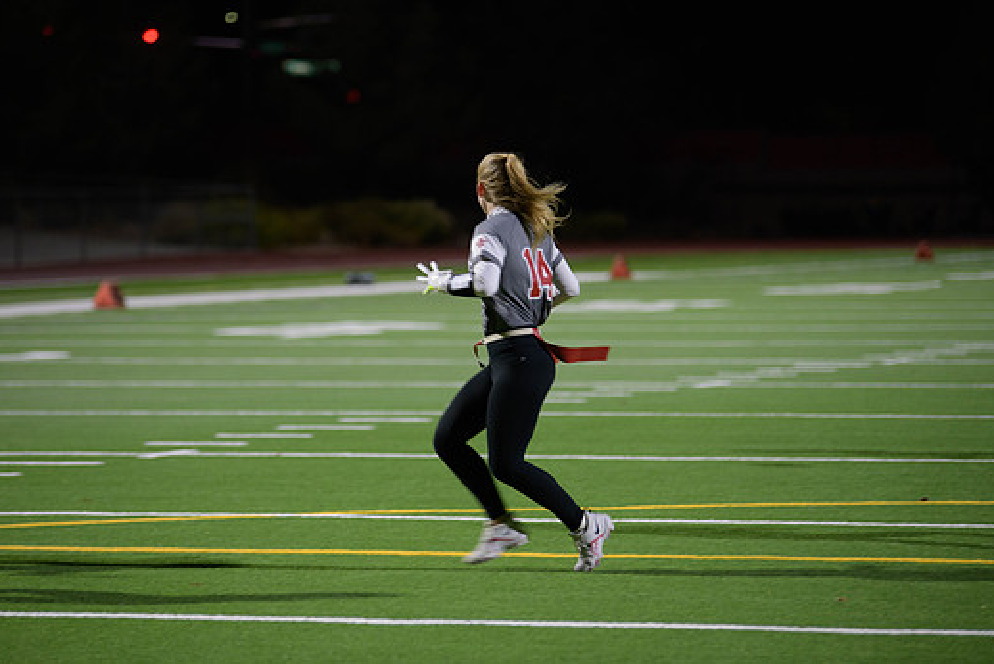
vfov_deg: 8.2
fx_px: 4641
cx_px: 443
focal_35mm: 168
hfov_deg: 12.2
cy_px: 295
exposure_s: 1/200
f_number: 2.8
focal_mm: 150
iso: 900
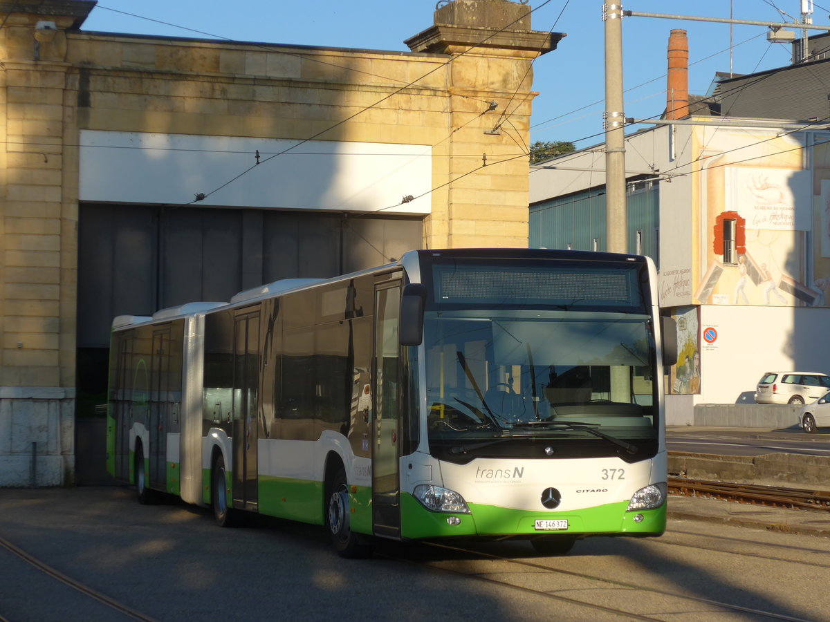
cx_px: 415
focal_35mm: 90
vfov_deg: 16.4
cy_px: 311
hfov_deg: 21.8
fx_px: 2158
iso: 80
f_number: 4.6
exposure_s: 1/400
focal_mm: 18
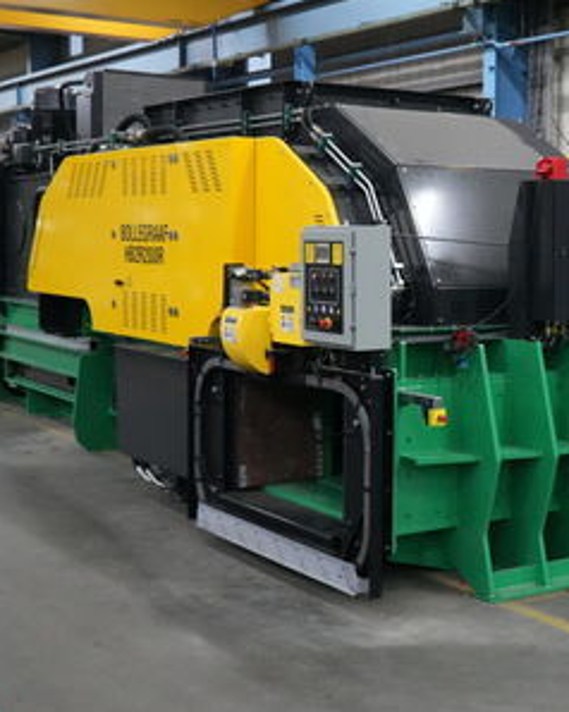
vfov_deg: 36.0
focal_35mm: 52
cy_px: 317
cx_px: 423
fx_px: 1096
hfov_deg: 28.7
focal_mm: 22
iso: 6400
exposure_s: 1/250
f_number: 4
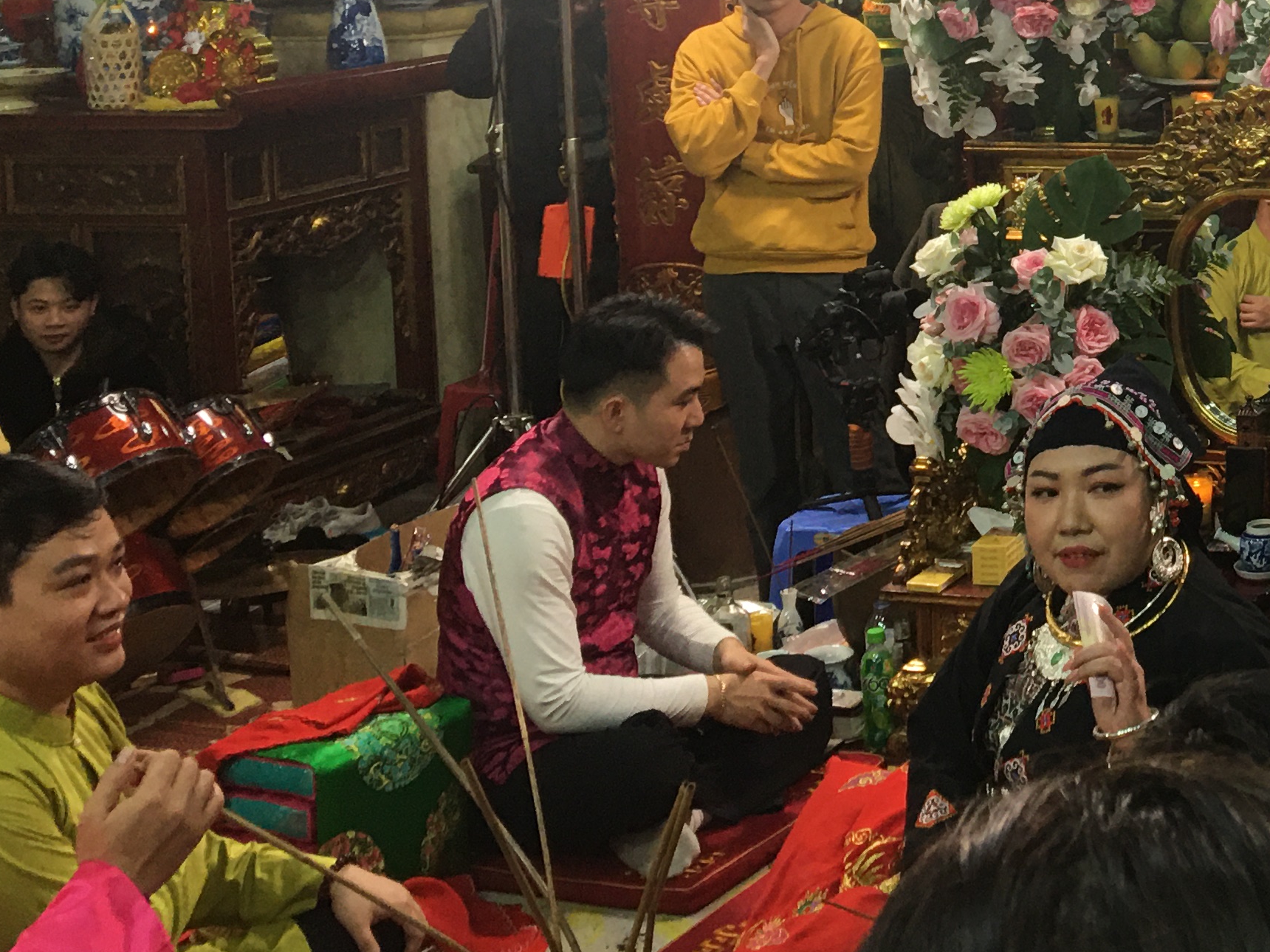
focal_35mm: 68
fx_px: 2495
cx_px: 1365
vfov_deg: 20.9
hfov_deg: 26.5
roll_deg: +2.8
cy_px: -4
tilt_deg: -2.2
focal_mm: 4.15
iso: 40
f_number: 2.2
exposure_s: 1/33
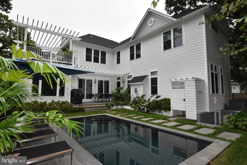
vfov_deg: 67.5
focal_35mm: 18
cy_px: 82
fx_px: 124
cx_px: 124
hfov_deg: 90.0
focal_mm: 12
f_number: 16
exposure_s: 1/200
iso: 800
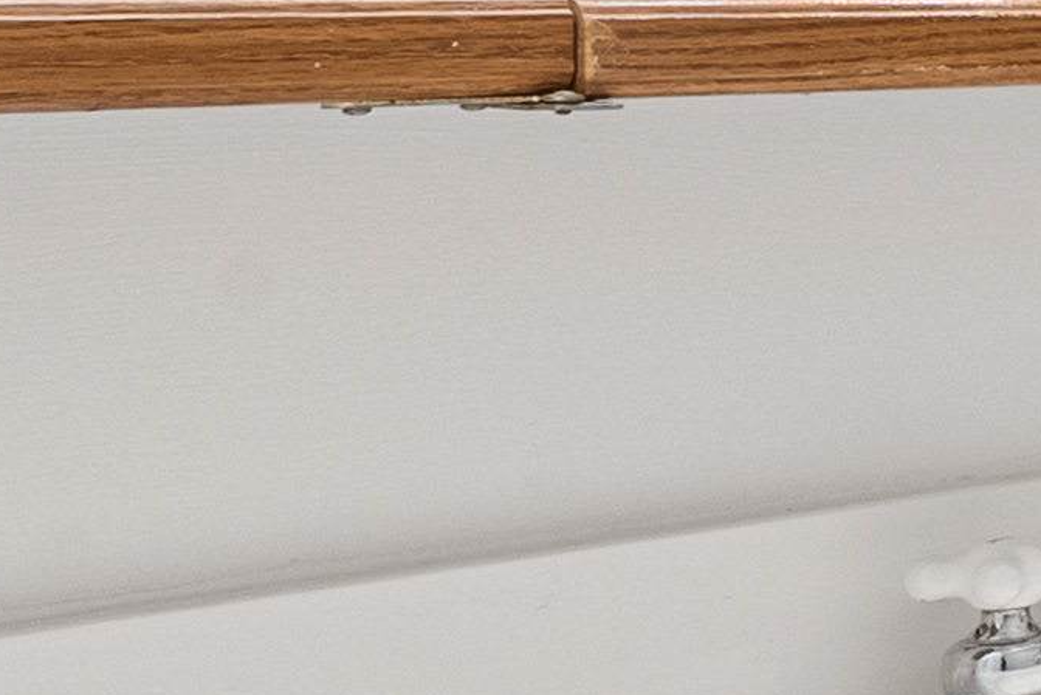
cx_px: 3214
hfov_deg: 11.1
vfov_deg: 13.3
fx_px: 2922
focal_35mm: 101
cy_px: -40
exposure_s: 1/10
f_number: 8
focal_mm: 16
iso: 800
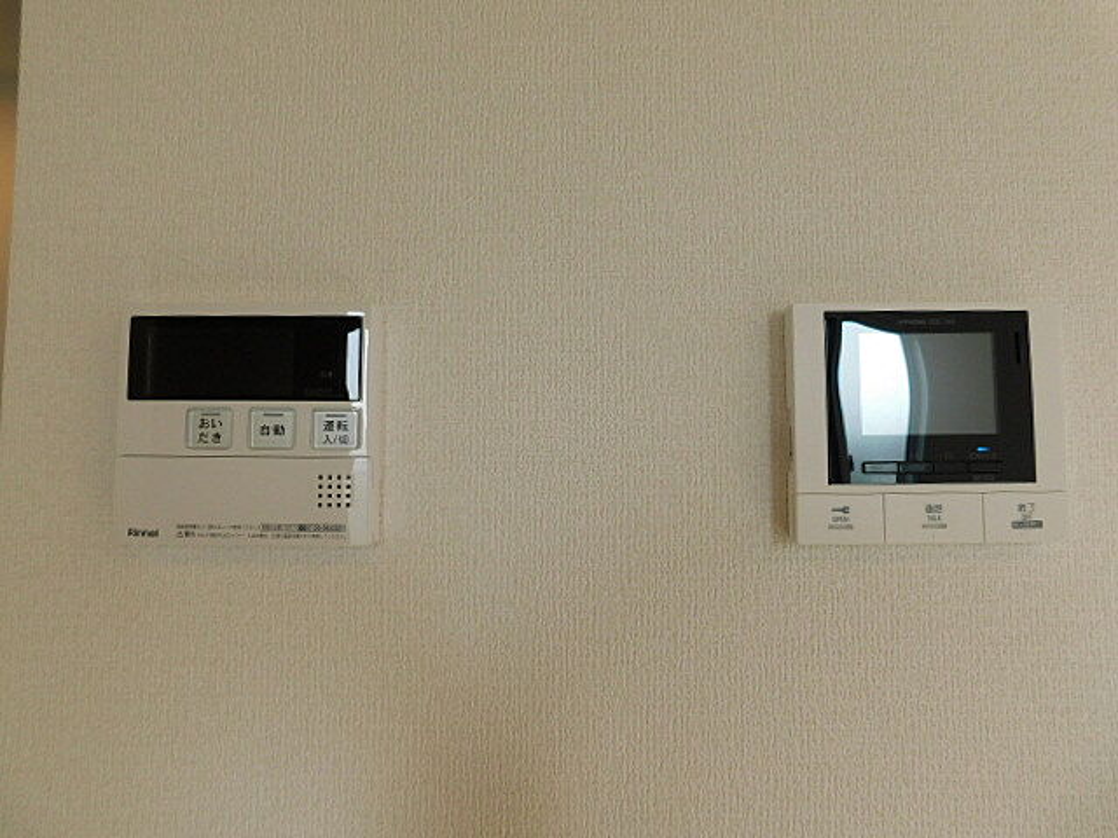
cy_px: 419
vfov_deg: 58.9
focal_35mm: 23
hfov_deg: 73.9
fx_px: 743
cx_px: 559
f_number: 3
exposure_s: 1/160
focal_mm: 4
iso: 125
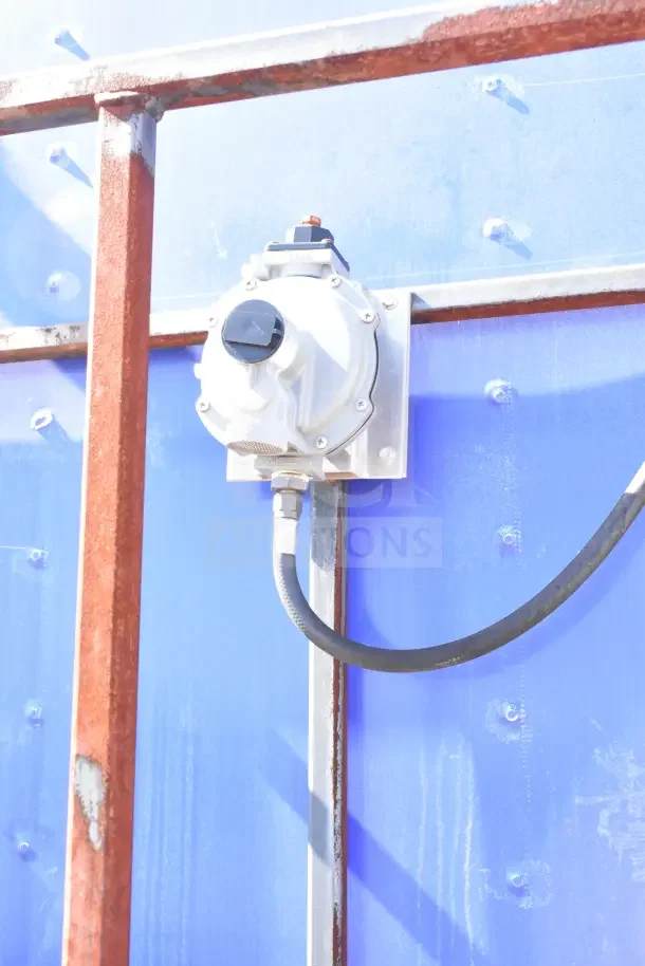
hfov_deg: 29.0
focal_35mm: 46
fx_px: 1249
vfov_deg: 42.3
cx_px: 322
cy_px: 483
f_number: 11
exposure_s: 1/500
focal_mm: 31
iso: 6400
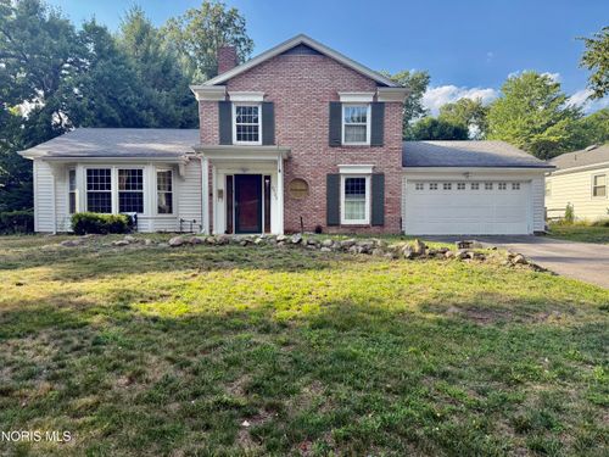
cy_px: 228
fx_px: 422
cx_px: 304
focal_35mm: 24
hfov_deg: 71.6
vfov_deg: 56.8
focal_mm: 6.76
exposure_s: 1/1493
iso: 100
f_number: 1.78
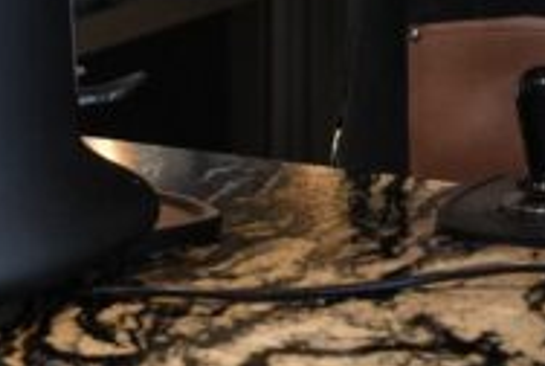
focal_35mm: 212
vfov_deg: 6.3
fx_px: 3214
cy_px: -372
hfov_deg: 9.7
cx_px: 371
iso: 1600
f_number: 2.8
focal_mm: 35
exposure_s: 1/200
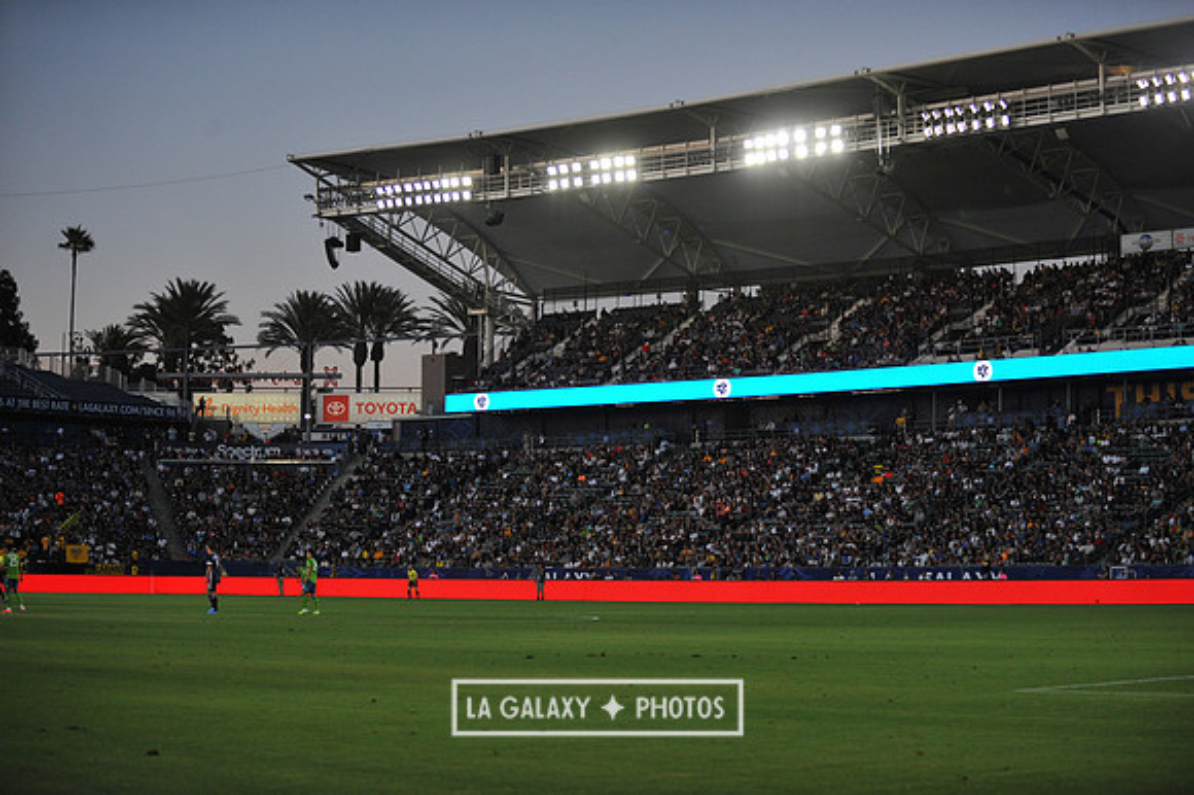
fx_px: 2320
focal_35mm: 70
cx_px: 597
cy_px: 398
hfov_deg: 28.9
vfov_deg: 19.4
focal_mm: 70
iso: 1600
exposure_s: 1/3200
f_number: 2.8
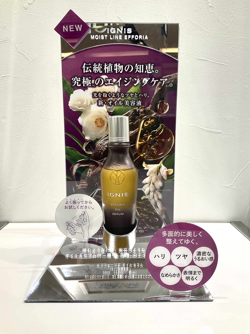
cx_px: 125
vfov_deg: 61.7
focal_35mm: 29
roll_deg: +0.0
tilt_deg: -8.5
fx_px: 279
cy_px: 167
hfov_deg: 48.2
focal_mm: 3
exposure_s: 1/188
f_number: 1.8
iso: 16
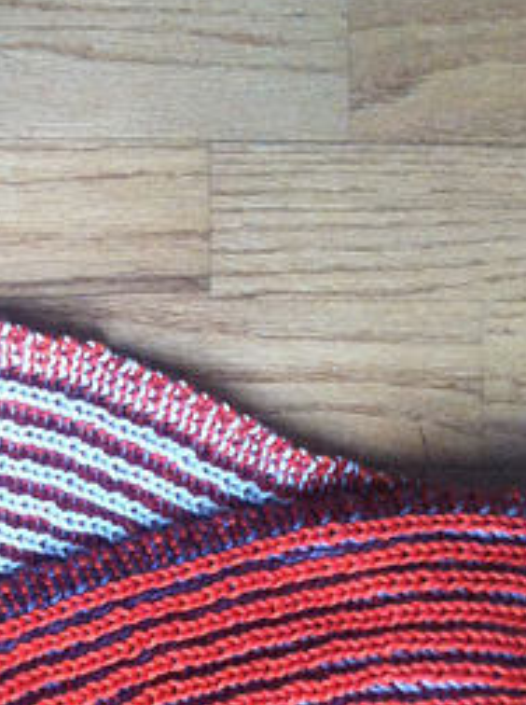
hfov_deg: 16.1
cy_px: 725
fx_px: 1809
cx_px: -28
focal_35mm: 89
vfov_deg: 21.2
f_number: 2.8
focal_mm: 3.85
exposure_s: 1/15
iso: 200
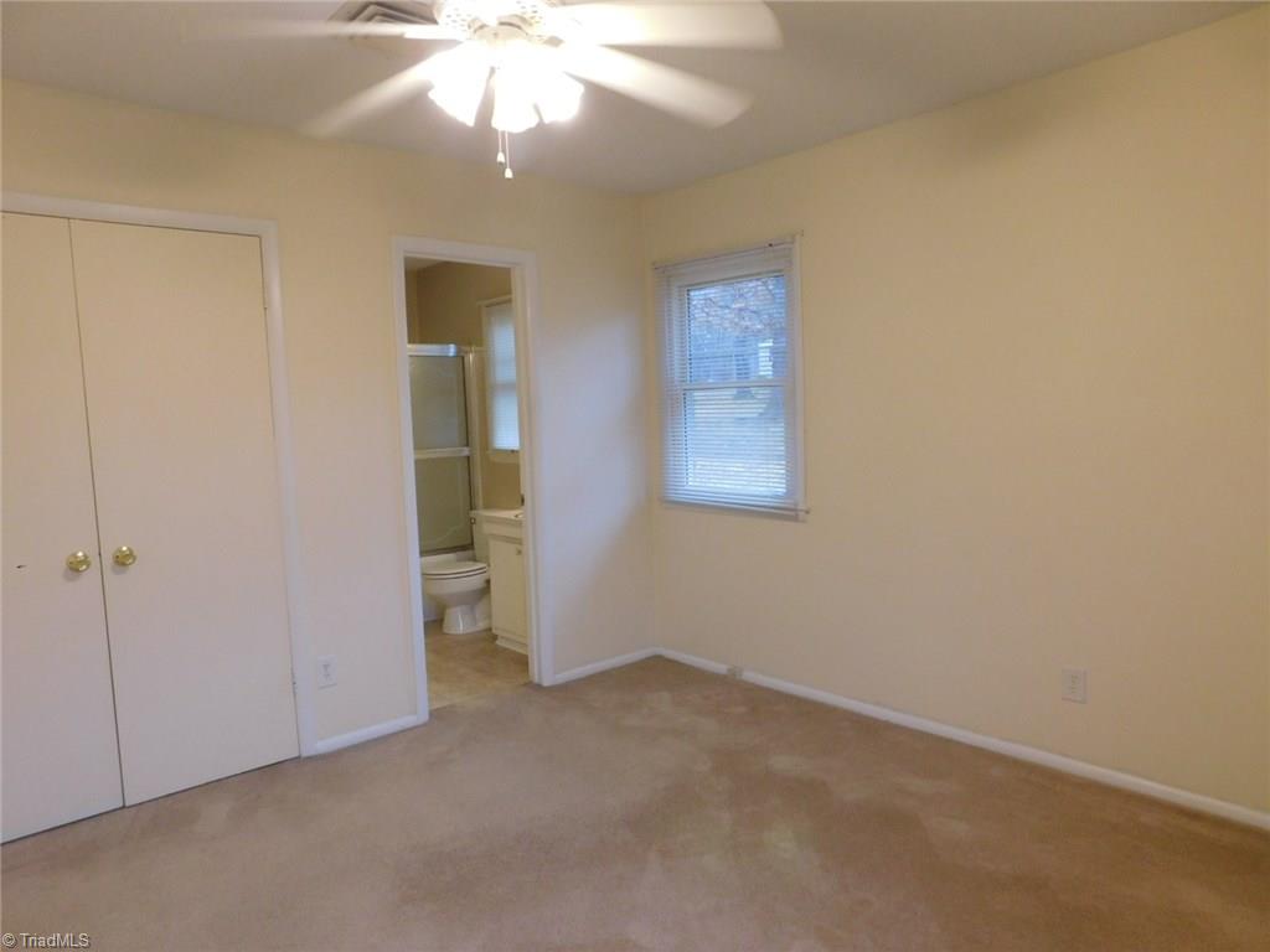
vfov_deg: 58.9
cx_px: 635
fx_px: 844
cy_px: 476
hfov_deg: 73.9
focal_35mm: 23
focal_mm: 4
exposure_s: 1/30
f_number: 3
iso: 220
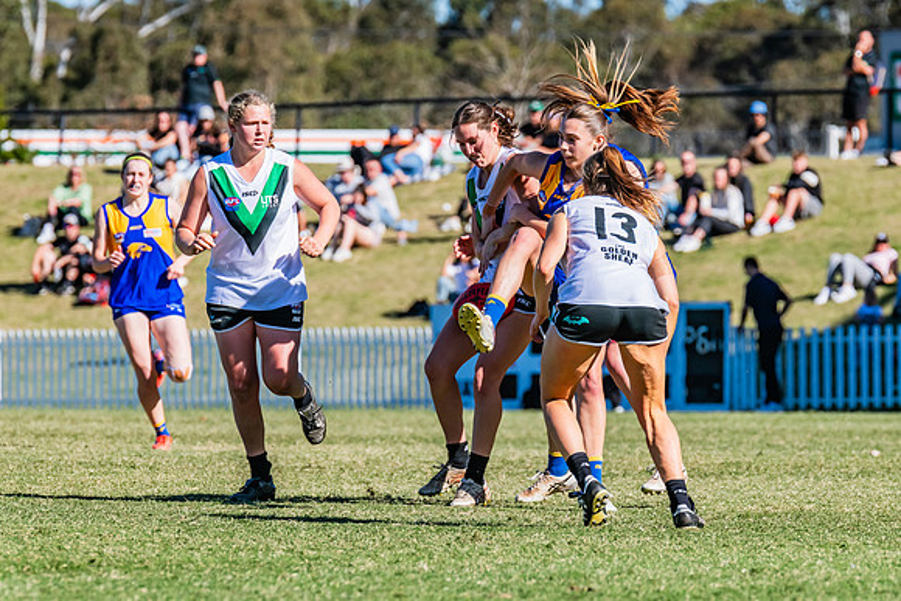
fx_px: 11105
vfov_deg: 3.1
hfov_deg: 4.6
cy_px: 262
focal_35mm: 444
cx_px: 495
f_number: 10
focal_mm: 360
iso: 640
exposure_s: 1/1250
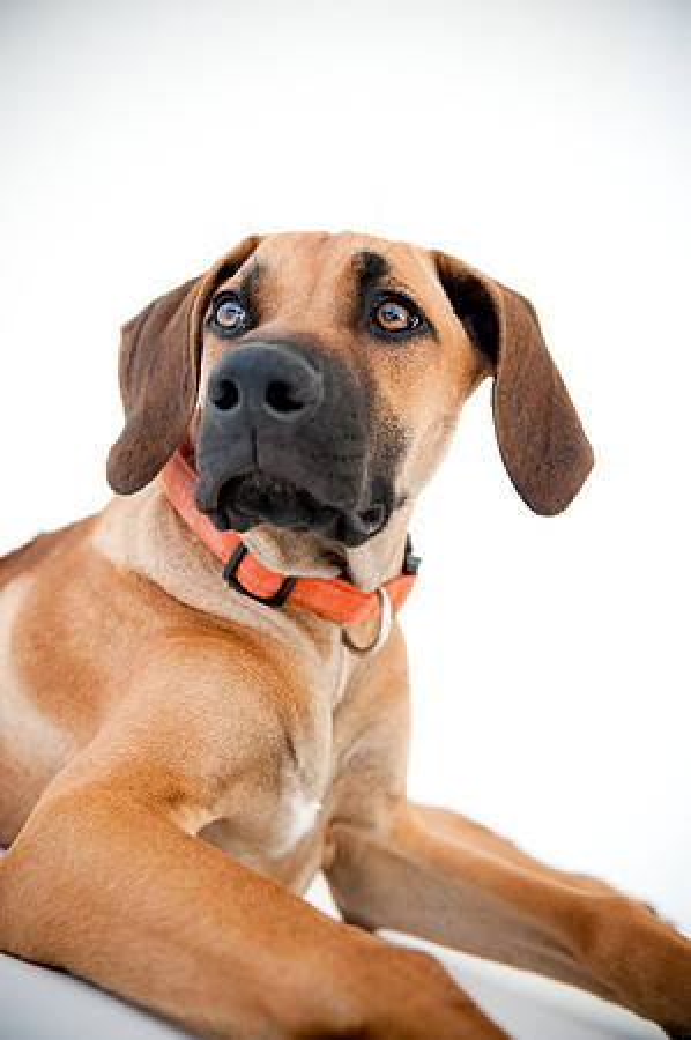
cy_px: 520
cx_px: 346
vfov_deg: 41.2
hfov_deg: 28.0
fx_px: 1385
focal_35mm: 48
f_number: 3.5
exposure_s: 1/320
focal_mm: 48
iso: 400
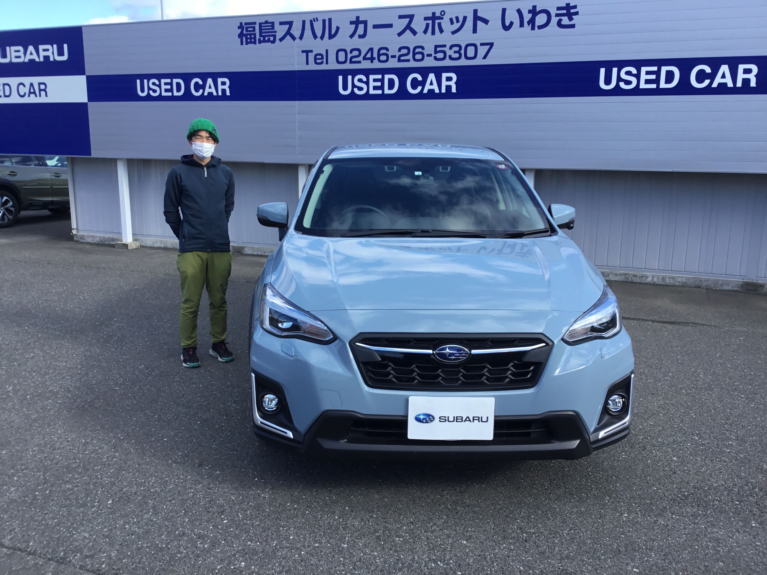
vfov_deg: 45.4
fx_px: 687
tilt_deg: -10.9
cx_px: 384
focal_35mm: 31
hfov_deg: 58.4
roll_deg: -2.2
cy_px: 288
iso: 25
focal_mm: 3.3
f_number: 2.4
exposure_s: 1/471
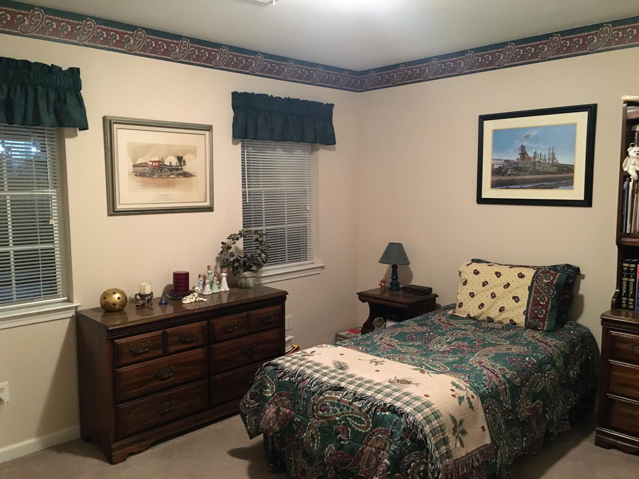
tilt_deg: -6.3
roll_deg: +1.2
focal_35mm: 29
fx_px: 535
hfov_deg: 61.7
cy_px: 240
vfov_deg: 48.2
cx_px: 320
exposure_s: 1/15
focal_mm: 4.15
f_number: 2.2
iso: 400
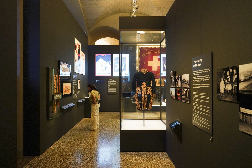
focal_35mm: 24
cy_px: 84
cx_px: 126
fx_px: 168
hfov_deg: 73.7
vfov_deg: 53.1
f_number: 4
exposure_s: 1/80
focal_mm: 24
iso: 3200
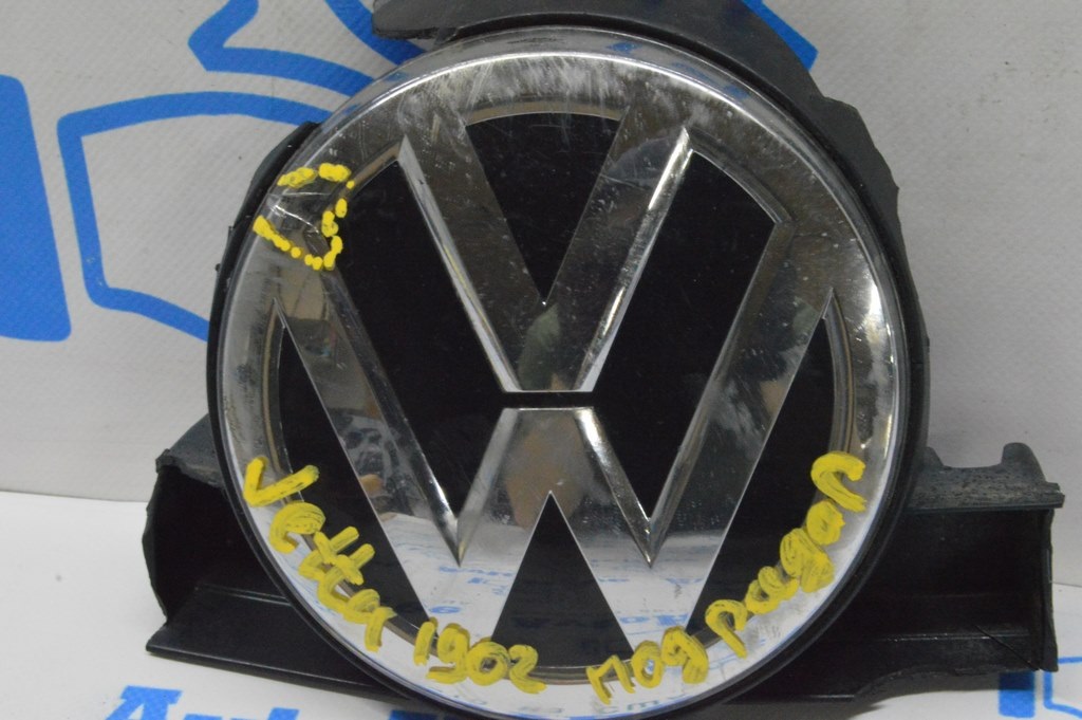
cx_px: 541
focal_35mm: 69
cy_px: 360
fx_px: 2072
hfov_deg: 29.3
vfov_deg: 19.7
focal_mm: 46
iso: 6400
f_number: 20
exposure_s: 1/20
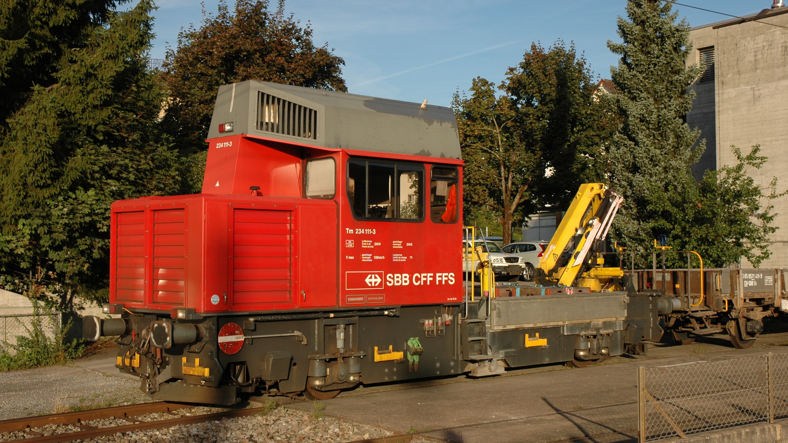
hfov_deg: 41.7
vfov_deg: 24.2
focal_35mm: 50
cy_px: 215
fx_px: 1035
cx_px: 388
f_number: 9
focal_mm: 31
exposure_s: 1/320
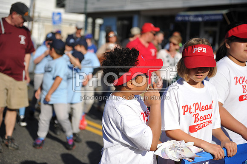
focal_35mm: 62
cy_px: 82
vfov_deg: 21.9
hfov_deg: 32.4
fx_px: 425
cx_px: 124
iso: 400
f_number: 2.8
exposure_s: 1/8000
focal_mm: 62
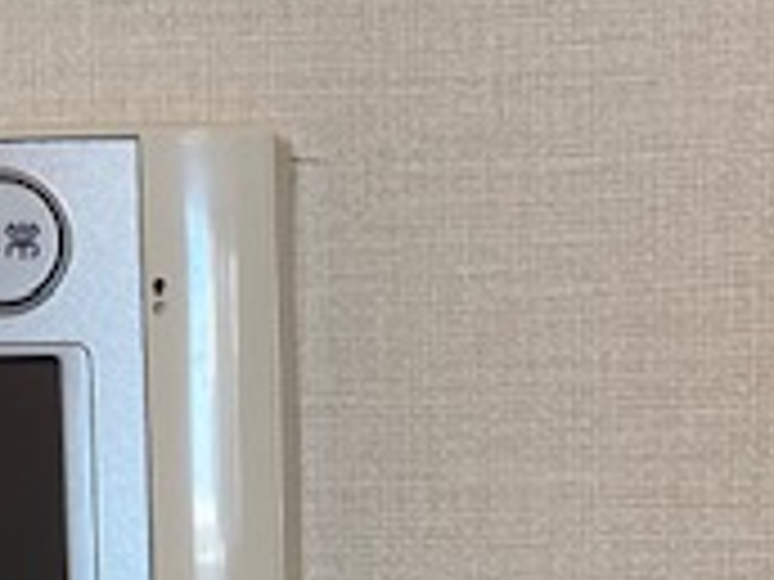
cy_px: 841
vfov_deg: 14.3
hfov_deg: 20.2
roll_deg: +0.7
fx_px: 2169
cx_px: 522
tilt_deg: -6.1
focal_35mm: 97
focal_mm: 4.25
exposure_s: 1/100
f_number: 1.8
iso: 100
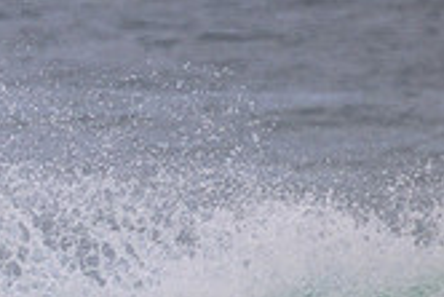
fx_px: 34501
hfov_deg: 0.7
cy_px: 344
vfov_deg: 0.5
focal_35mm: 2795
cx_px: -235
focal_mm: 800
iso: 900
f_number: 11
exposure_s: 1/2000
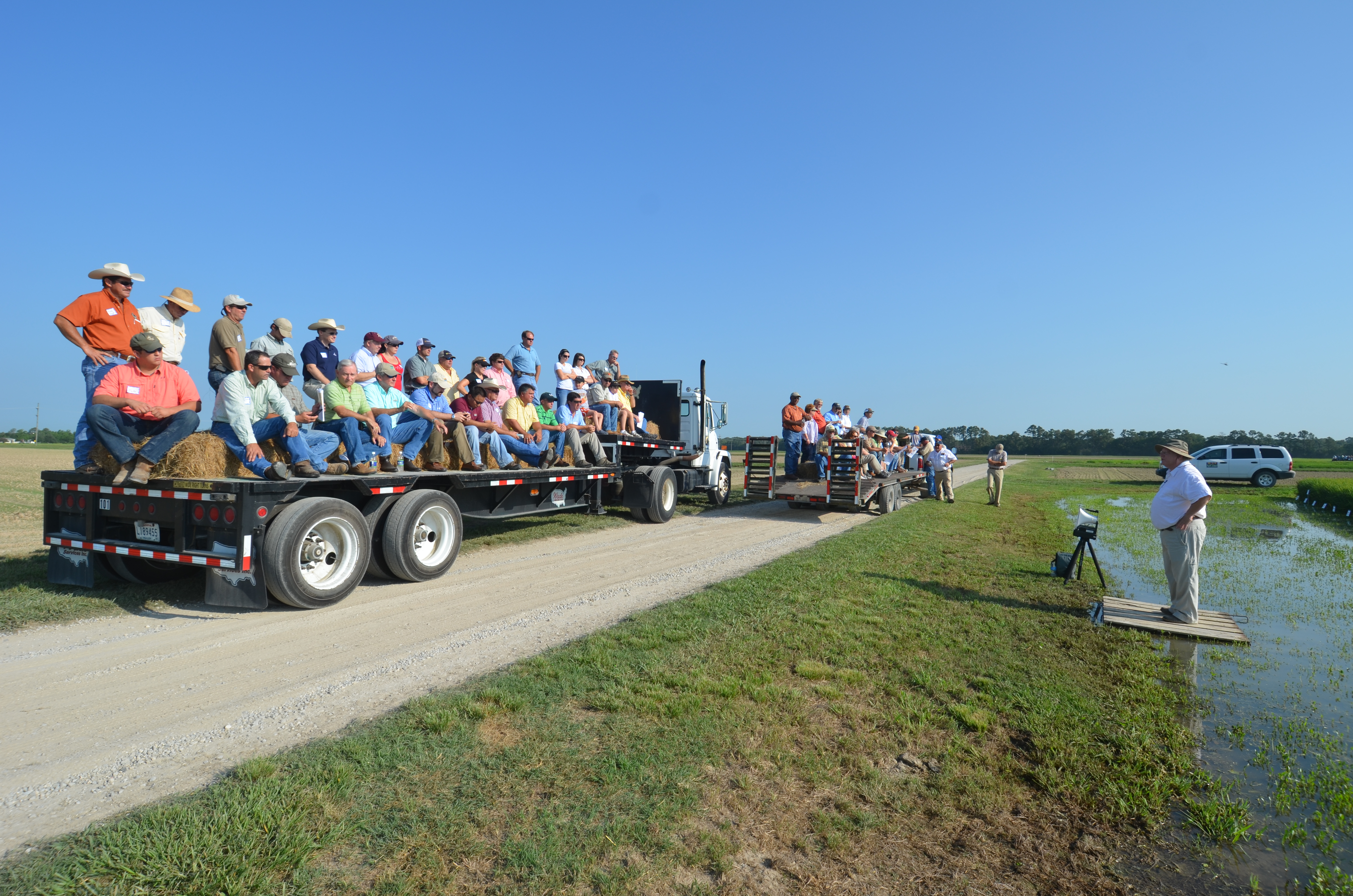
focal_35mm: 18
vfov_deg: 67.1
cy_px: 448
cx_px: 676
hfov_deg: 90.1
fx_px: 675
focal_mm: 12
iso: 100
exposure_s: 1/250
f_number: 8
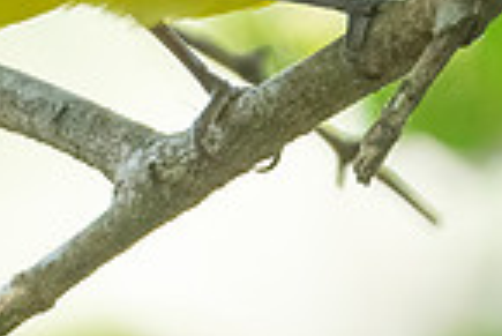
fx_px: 60481
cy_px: -281
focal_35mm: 4333
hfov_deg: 0.5
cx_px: 330
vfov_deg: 0.3
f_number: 5.6
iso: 900
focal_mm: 500
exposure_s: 1/500
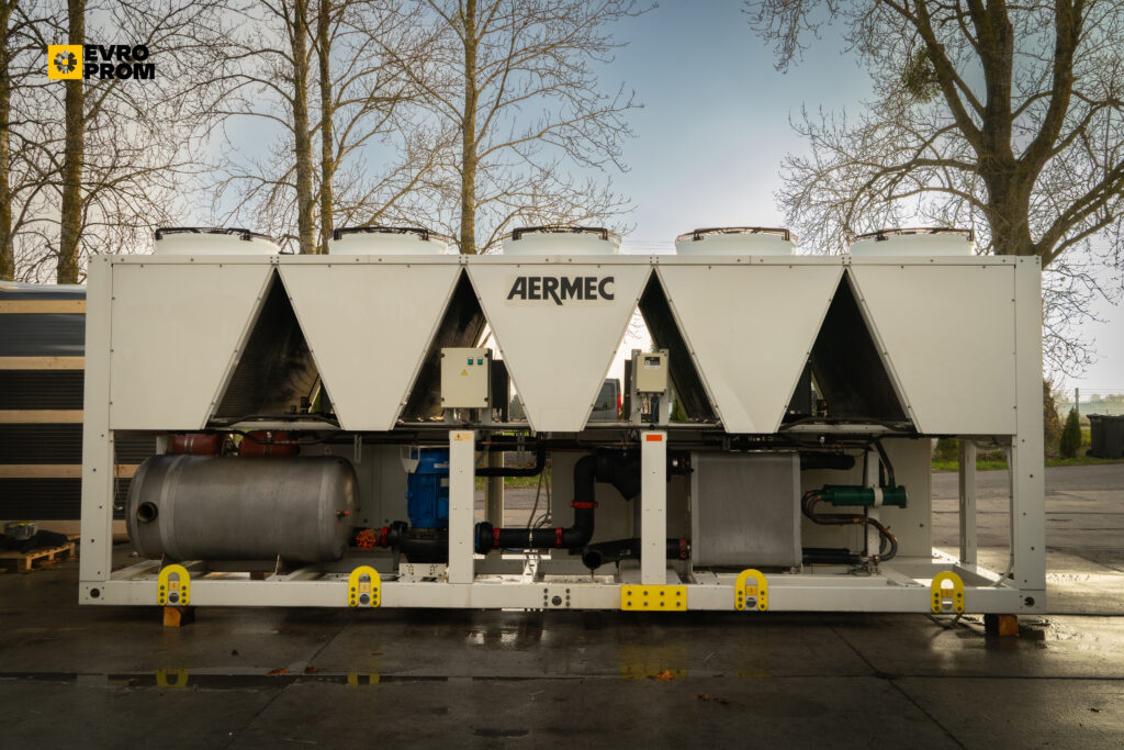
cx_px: 562
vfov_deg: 43.6
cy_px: 375
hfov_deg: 61.9
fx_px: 937
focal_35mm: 30
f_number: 7.1
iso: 400
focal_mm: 30
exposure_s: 1/80
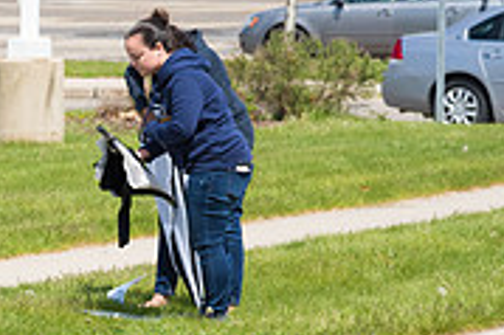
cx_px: -203
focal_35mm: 389
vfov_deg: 3.5
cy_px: 269
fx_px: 5441
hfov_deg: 5.3
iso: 1000
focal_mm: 120
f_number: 7.1
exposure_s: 1/1600
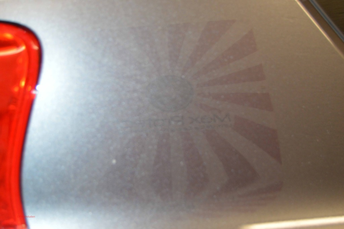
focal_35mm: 57
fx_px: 544
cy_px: 114
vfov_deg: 23.7
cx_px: 172
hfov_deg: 35.1
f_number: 4.8
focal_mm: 38
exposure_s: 1/60
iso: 720
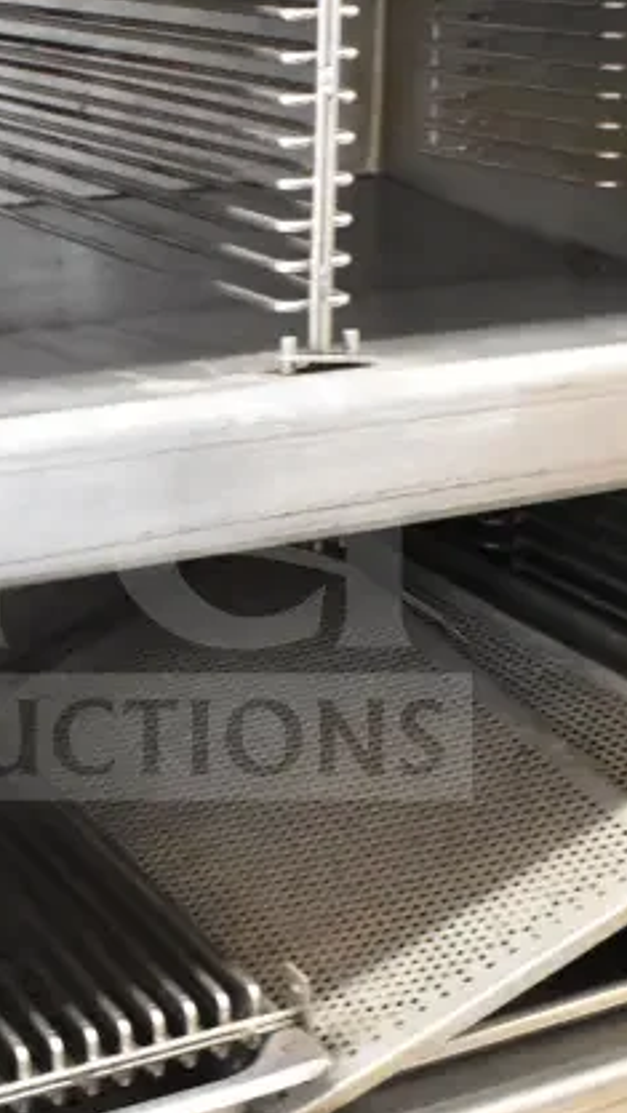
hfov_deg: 19.3
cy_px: 589
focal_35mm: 62
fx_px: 1830
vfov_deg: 33.8
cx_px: 171
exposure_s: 1/50
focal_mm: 18
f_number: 3.5
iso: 6400
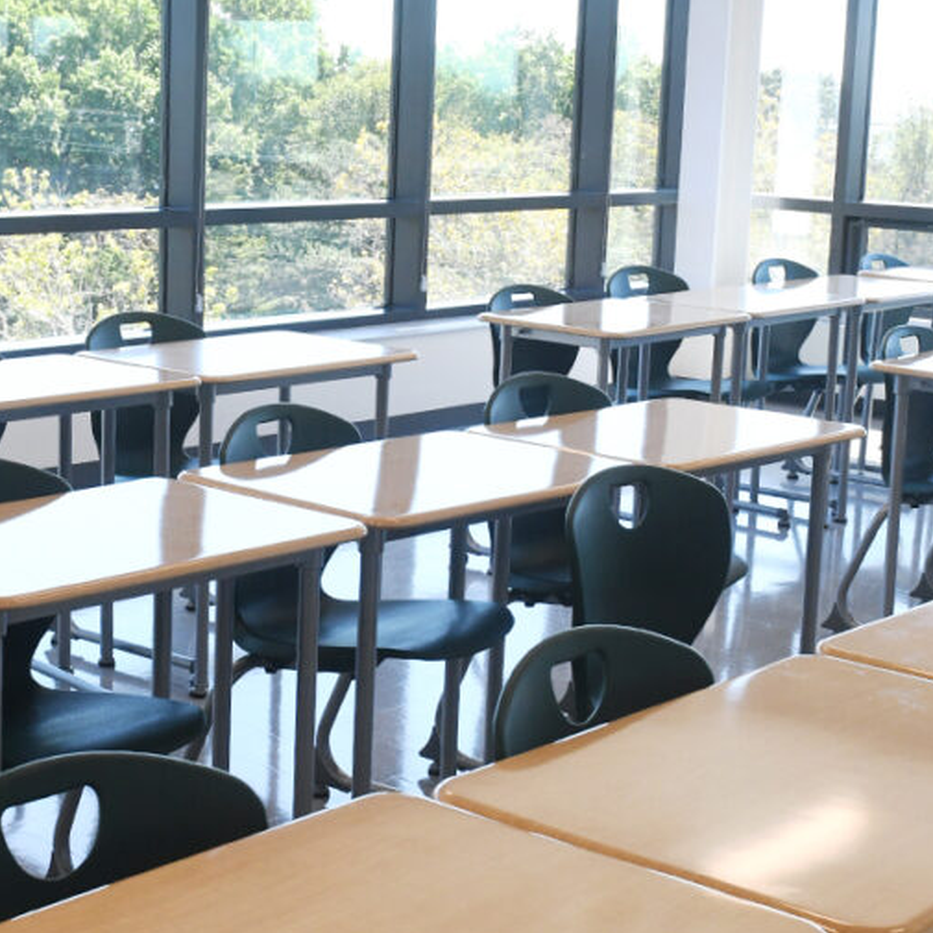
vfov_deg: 27.7
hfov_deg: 27.5
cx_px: 307
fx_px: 1891
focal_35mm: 62
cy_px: 454
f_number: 5.6
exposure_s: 1/200
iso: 1600
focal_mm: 24
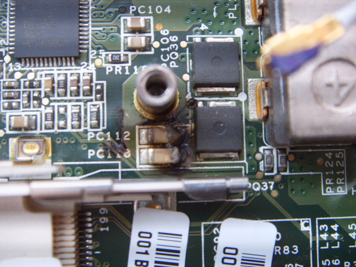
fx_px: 401
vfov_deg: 36.8
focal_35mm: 39
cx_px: 178
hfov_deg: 47.9
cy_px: 134
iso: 63
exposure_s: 1/3
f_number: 3.5
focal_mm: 6.6
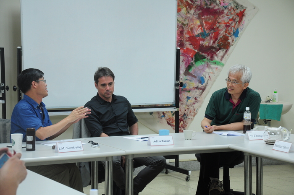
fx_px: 808
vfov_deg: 13.8
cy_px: 98
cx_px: 147
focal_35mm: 99
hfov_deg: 20.6
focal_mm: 66
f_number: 5.6
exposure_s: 1/40
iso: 500
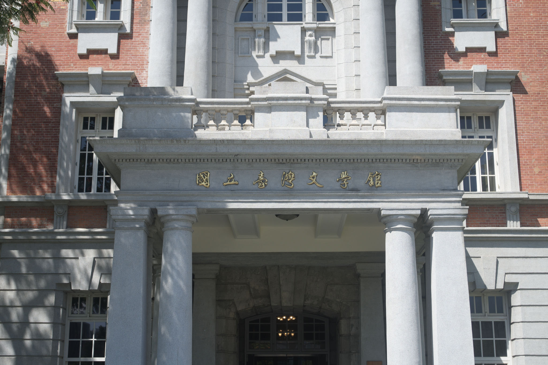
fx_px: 913
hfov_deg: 33.4
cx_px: 274
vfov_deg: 22.6
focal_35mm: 60
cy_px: 182
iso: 250
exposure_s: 1/1000
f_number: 5.6
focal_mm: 60
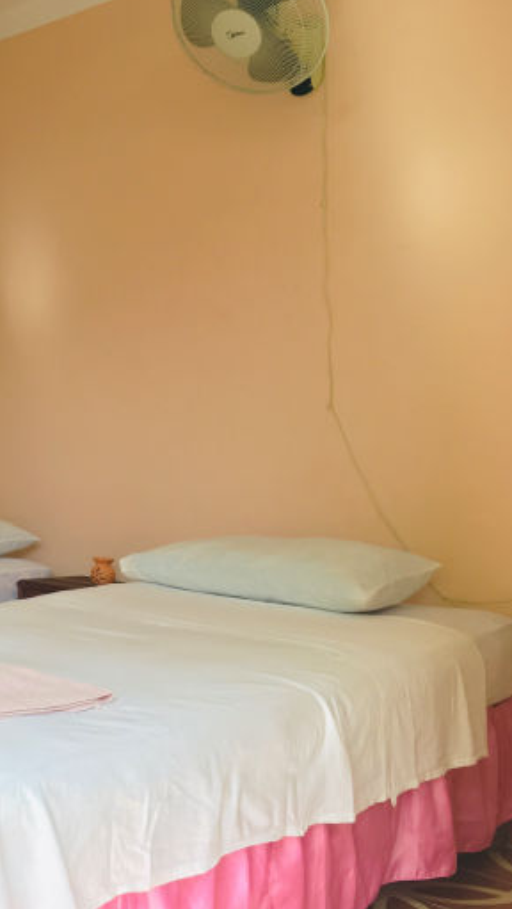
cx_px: -94
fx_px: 1036
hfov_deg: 25.1
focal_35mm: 43
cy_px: 450
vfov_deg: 47.3
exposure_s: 1/120
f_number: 2.2
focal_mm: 4.15
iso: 40
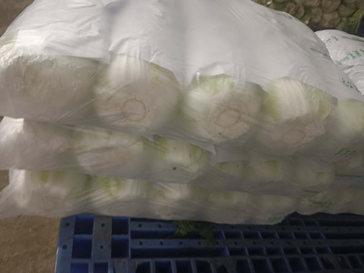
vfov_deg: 53.1
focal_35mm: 26
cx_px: 182
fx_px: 273
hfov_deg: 67.3
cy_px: 136
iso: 3463
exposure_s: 1/25
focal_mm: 3.96
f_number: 1.8
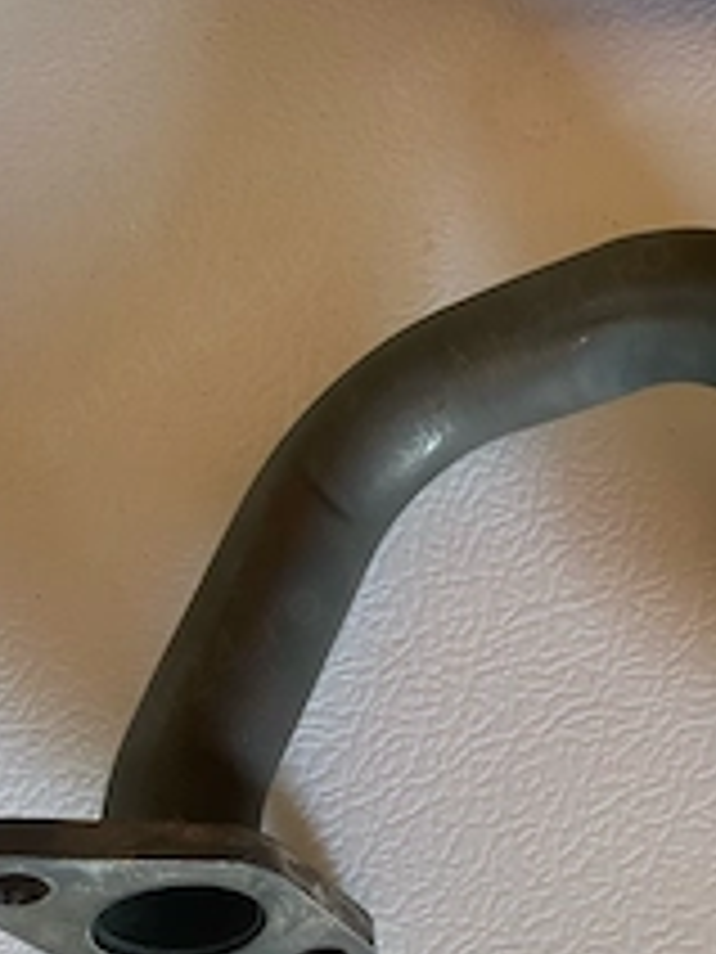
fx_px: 1351
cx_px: 617
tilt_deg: -75.5
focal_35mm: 49
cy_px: 747
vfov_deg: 37.7
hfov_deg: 28.7
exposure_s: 1/67
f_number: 1.8
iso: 125
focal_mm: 4.25
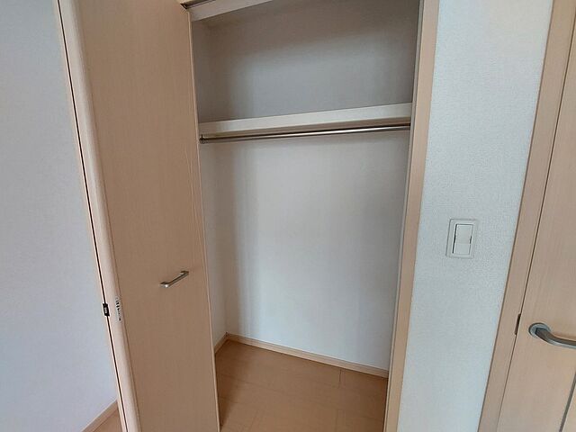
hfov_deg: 106.2
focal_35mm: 13
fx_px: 216
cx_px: 288
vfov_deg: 89.9
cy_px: 216
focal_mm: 1.74
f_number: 2.2
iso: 160
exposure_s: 1/60
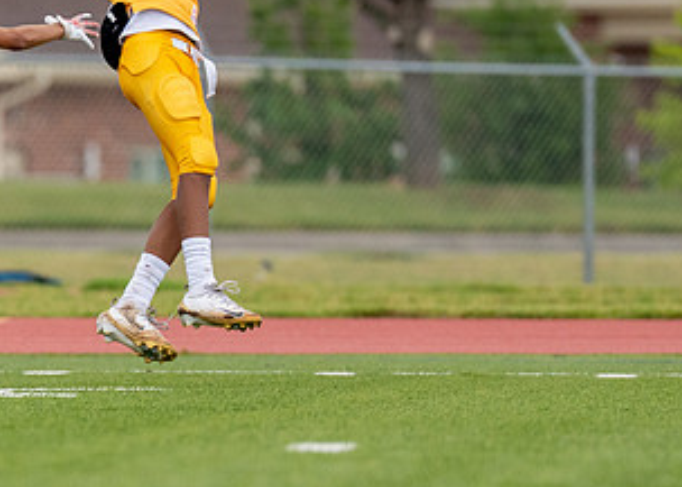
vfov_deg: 1.8
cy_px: 168
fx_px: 15841
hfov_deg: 2.5
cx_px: 87
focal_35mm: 818
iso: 500
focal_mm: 200
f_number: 2.8
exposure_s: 1/2000
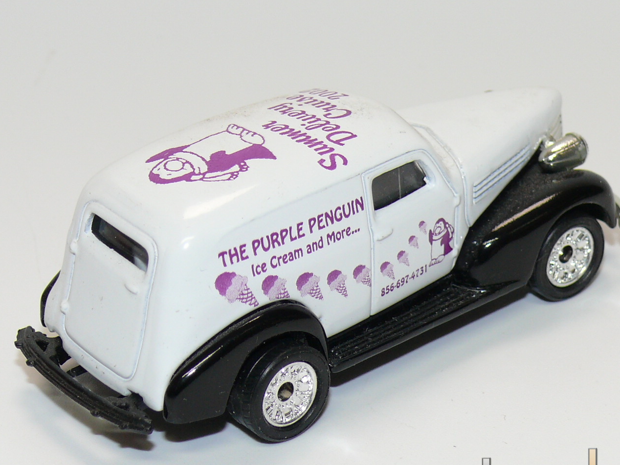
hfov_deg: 15.2
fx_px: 2328
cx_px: 323
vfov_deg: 11.4
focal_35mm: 130
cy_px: 229
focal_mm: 13.5
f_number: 4
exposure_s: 1/30
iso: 100
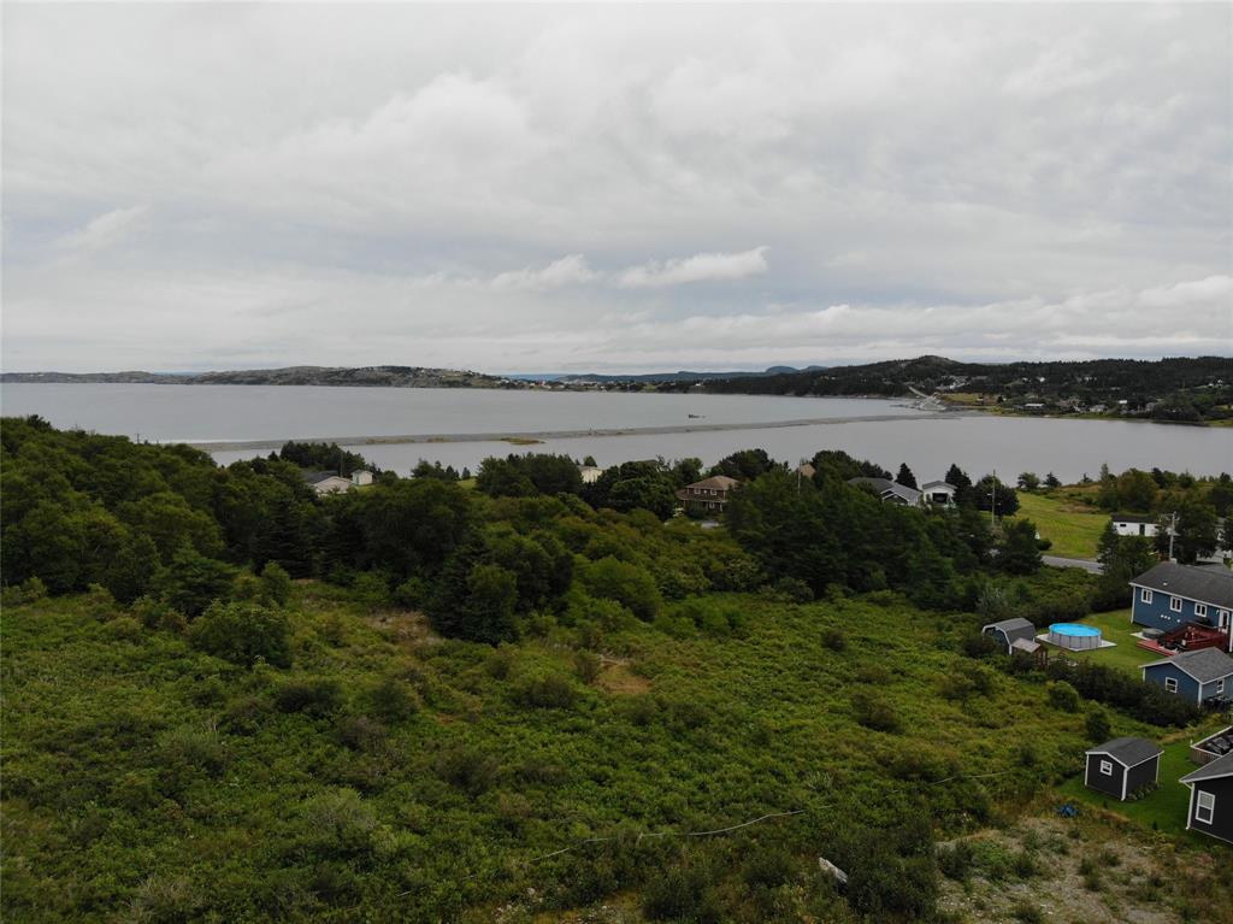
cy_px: 462
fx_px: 854
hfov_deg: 71.6
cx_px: 616
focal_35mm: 24
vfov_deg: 56.8
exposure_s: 1/764
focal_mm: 4.5
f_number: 2.8
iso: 102
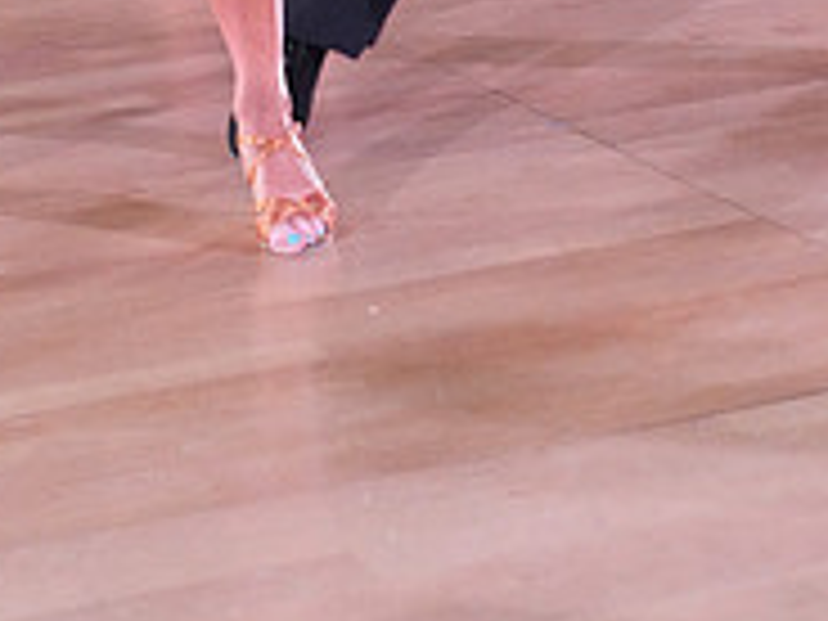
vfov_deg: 11.8
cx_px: 335
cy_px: -626
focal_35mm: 112
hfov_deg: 17.6
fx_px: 2679
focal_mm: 37
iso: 6400
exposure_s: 1/250
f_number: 6.3
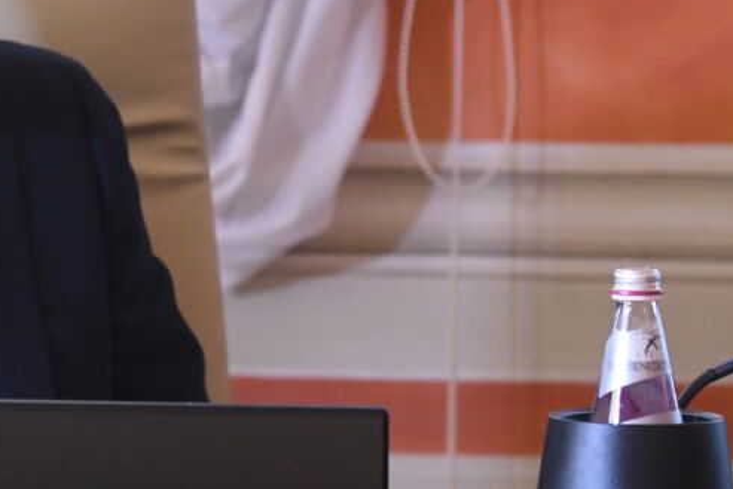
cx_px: -141
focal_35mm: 409
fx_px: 8330
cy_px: 210
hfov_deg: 5.0
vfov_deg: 3.4
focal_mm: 112
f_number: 3.5
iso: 4000
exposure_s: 1/160
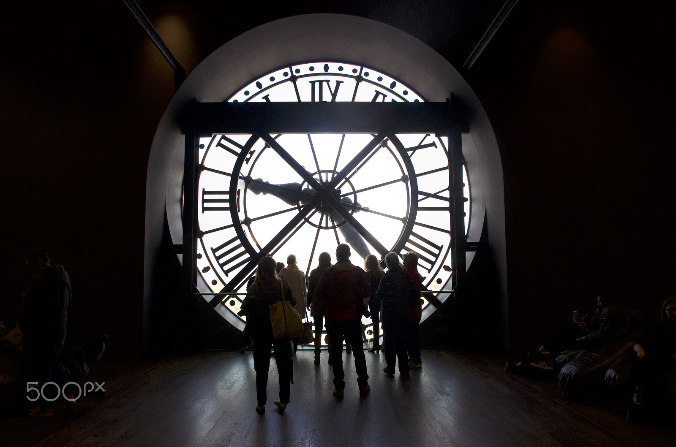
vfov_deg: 47.7
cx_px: 338
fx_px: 506
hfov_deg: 67.5
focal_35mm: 27
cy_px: 224
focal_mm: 18
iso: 1600
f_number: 8
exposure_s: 1/200
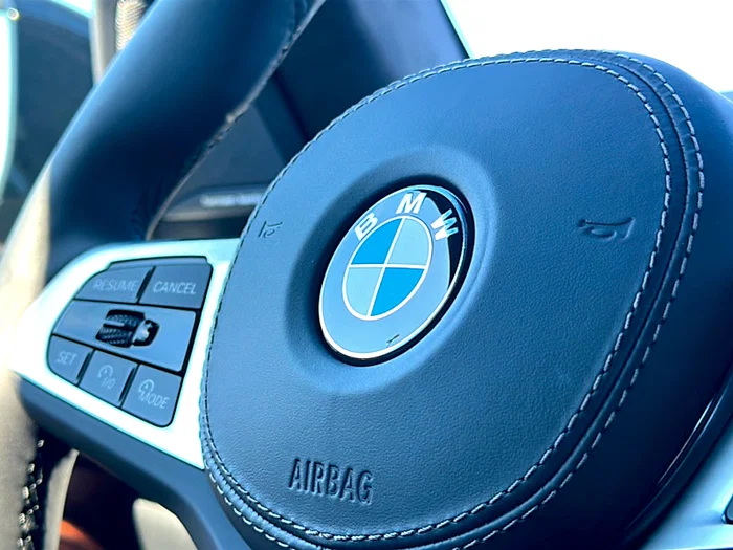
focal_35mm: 52
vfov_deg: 28.0
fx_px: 1101
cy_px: 275
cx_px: 366
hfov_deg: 36.8
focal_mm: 6.86
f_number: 1.78
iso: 50
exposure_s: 1/203
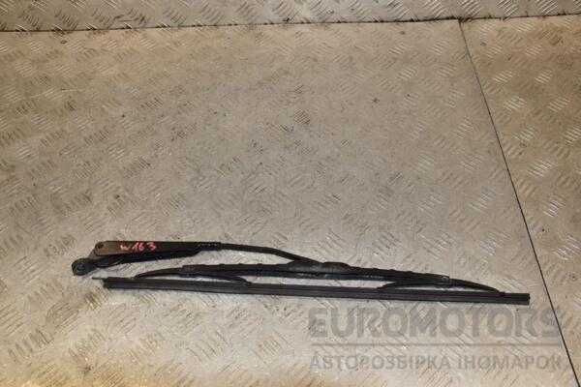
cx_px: 290
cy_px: 194
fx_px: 533
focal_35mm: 33
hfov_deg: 57.2
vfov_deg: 40.0
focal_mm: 22
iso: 800
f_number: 7.1
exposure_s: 1/200
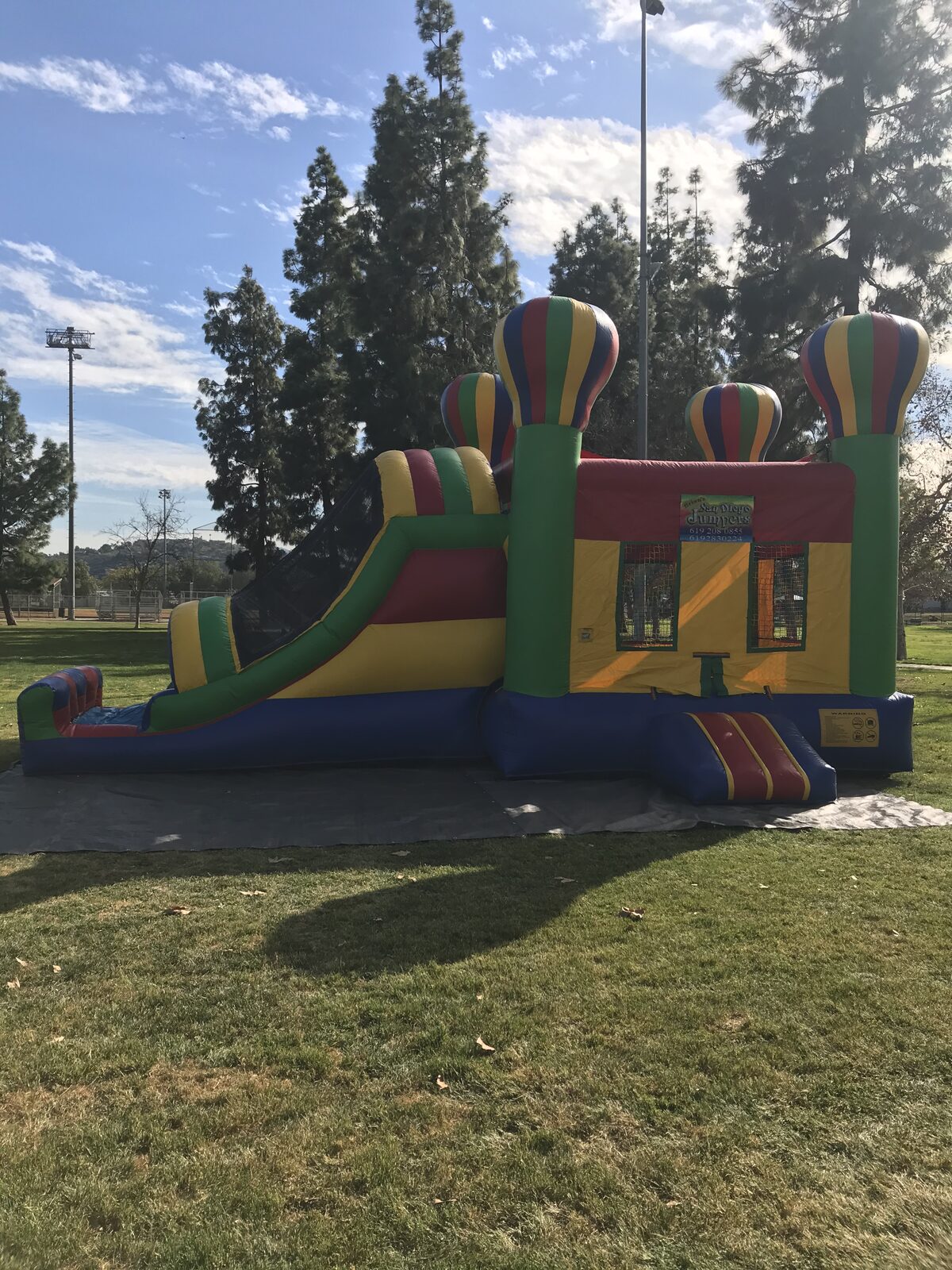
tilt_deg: -0.2
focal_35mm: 28
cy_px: 635
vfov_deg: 63.4
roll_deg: -0.7
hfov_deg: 49.7
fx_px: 1027
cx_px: 476
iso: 20
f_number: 1.8
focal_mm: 3.99
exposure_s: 1/1996
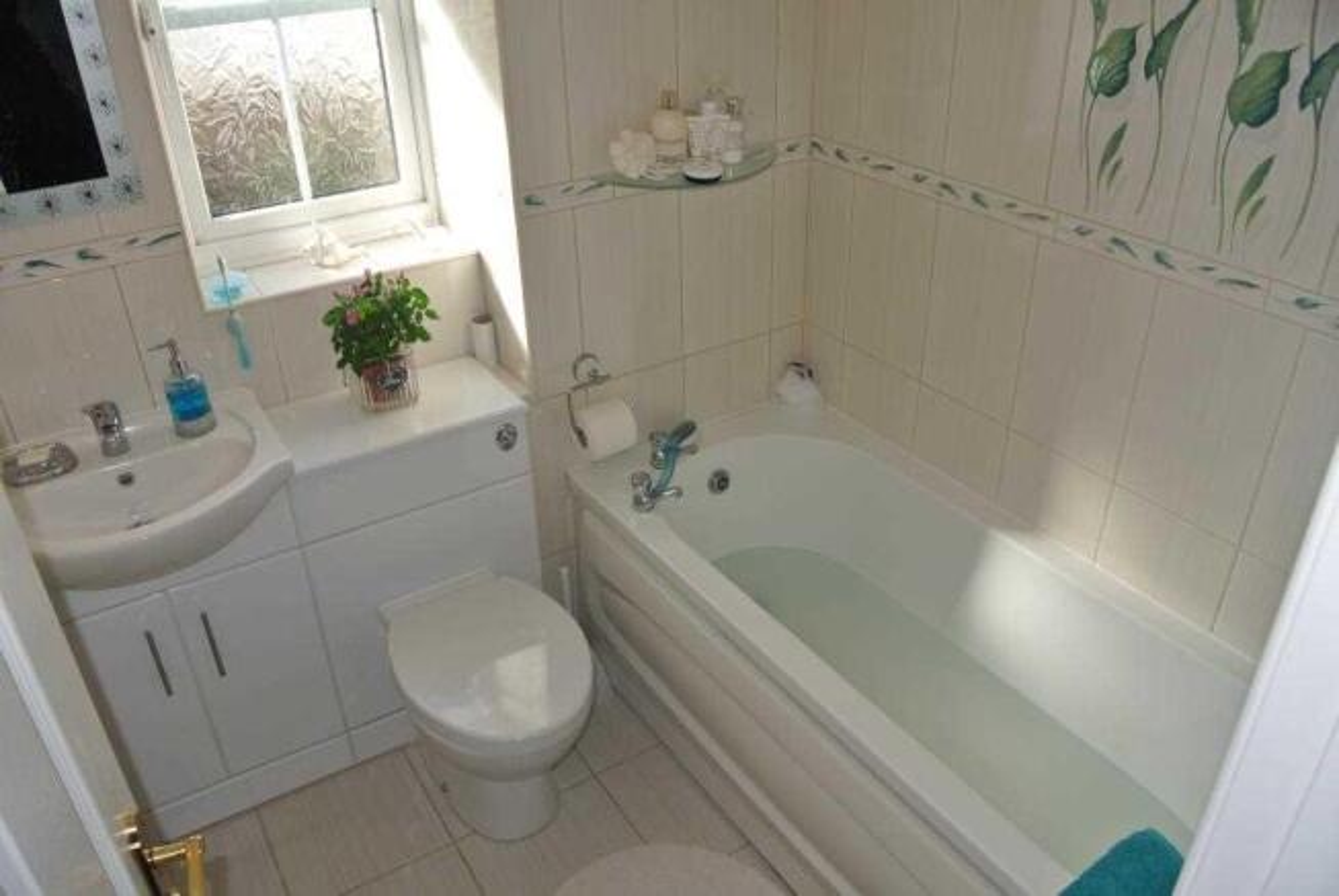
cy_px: 448
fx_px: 1005
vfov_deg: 48.0
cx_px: 670
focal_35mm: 27
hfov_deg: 67.3
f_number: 5
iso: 100
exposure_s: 1/60
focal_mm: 10
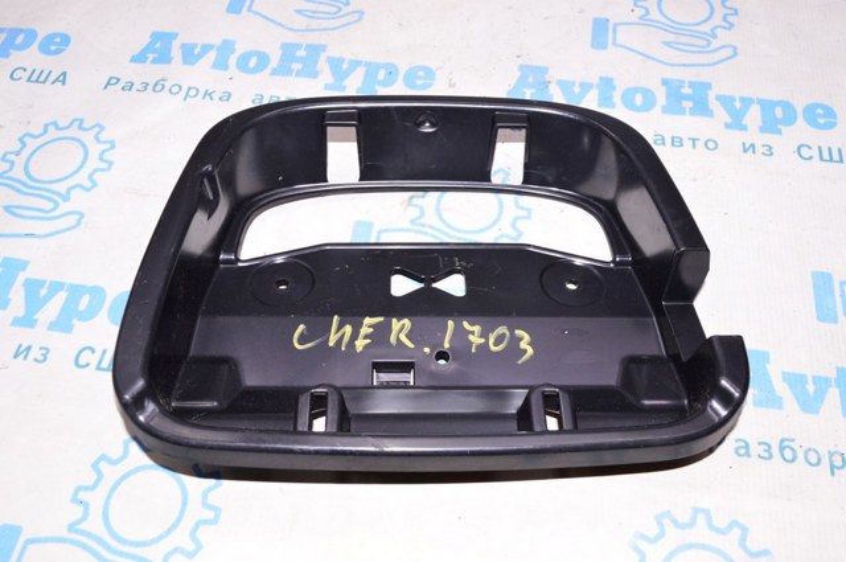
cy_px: 281
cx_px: 423
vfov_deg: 36.8
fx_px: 845
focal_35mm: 36
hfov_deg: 53.2
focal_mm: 24
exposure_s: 1/200
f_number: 8
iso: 1600
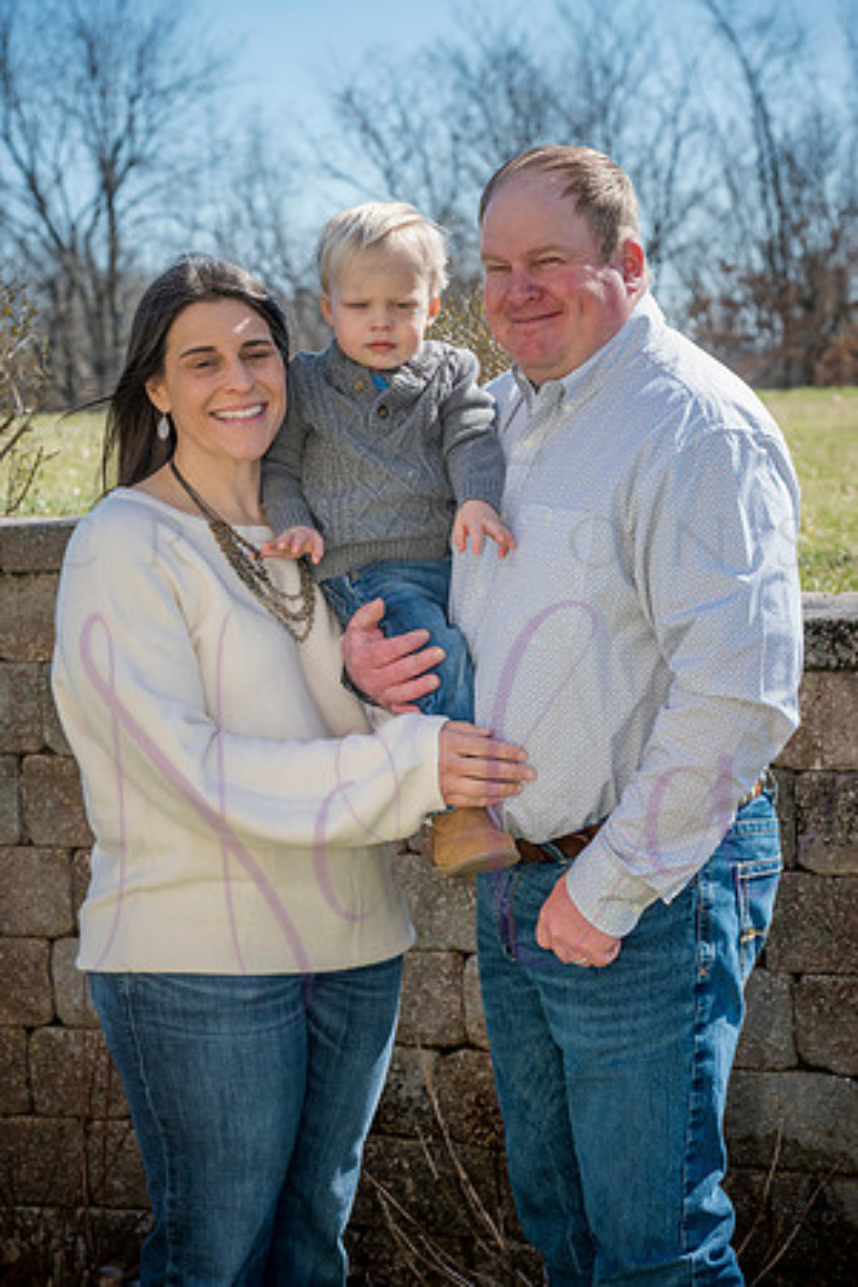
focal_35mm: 87
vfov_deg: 23.4
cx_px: 429
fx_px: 3110
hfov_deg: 15.7
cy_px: 644
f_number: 7.1
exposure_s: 1/640
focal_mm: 87
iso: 400
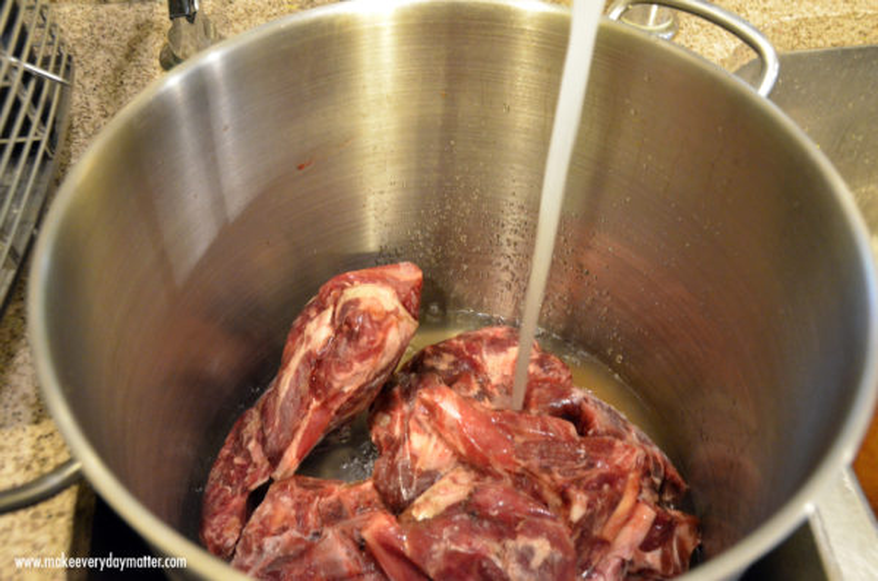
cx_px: 439
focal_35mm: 36
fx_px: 876
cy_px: 290
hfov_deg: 53.2
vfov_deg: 36.7
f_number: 5.6
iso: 4500
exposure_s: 1/30
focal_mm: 24
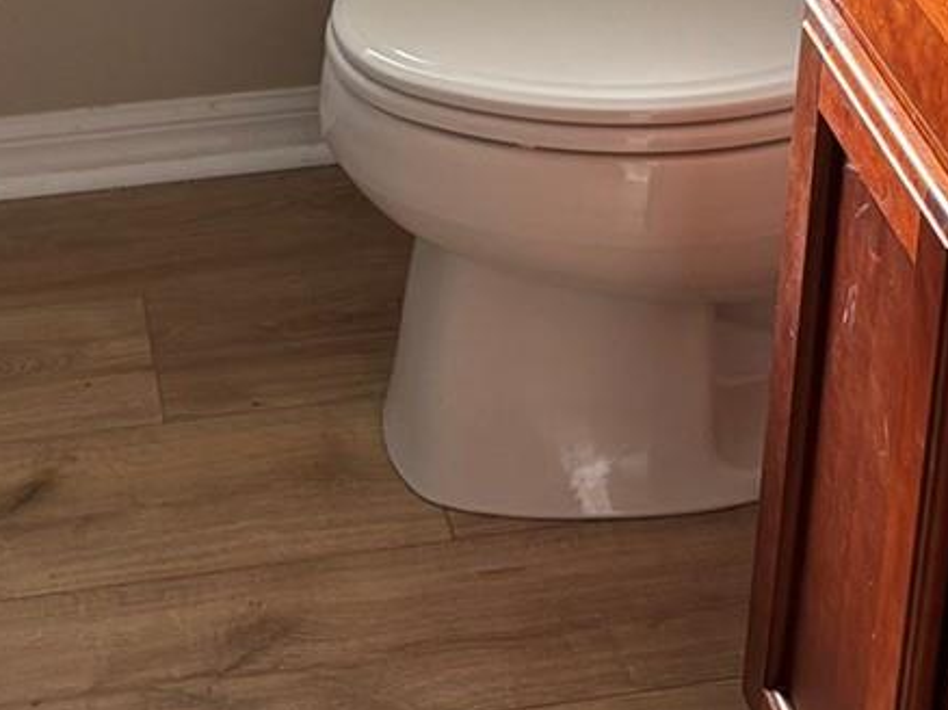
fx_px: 2600
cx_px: 439
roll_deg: -1.4
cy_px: -197
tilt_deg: -26.3
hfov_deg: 20.7
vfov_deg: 14.9
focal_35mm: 95
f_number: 1.6
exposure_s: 1/322
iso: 64
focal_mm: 5.96
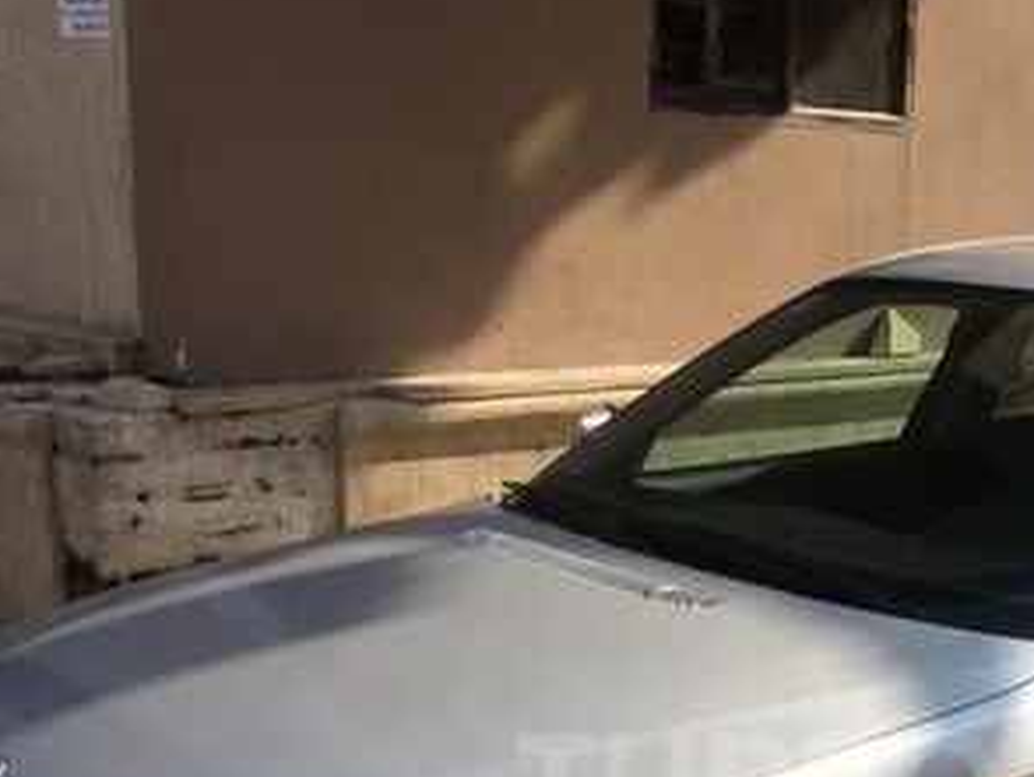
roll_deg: -3.7
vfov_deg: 21.8
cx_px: 876
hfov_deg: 28.9
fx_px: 1943
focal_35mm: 65
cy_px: 786
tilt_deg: -18.0
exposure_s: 1/1244
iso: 32
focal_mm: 4.15
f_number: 2.2
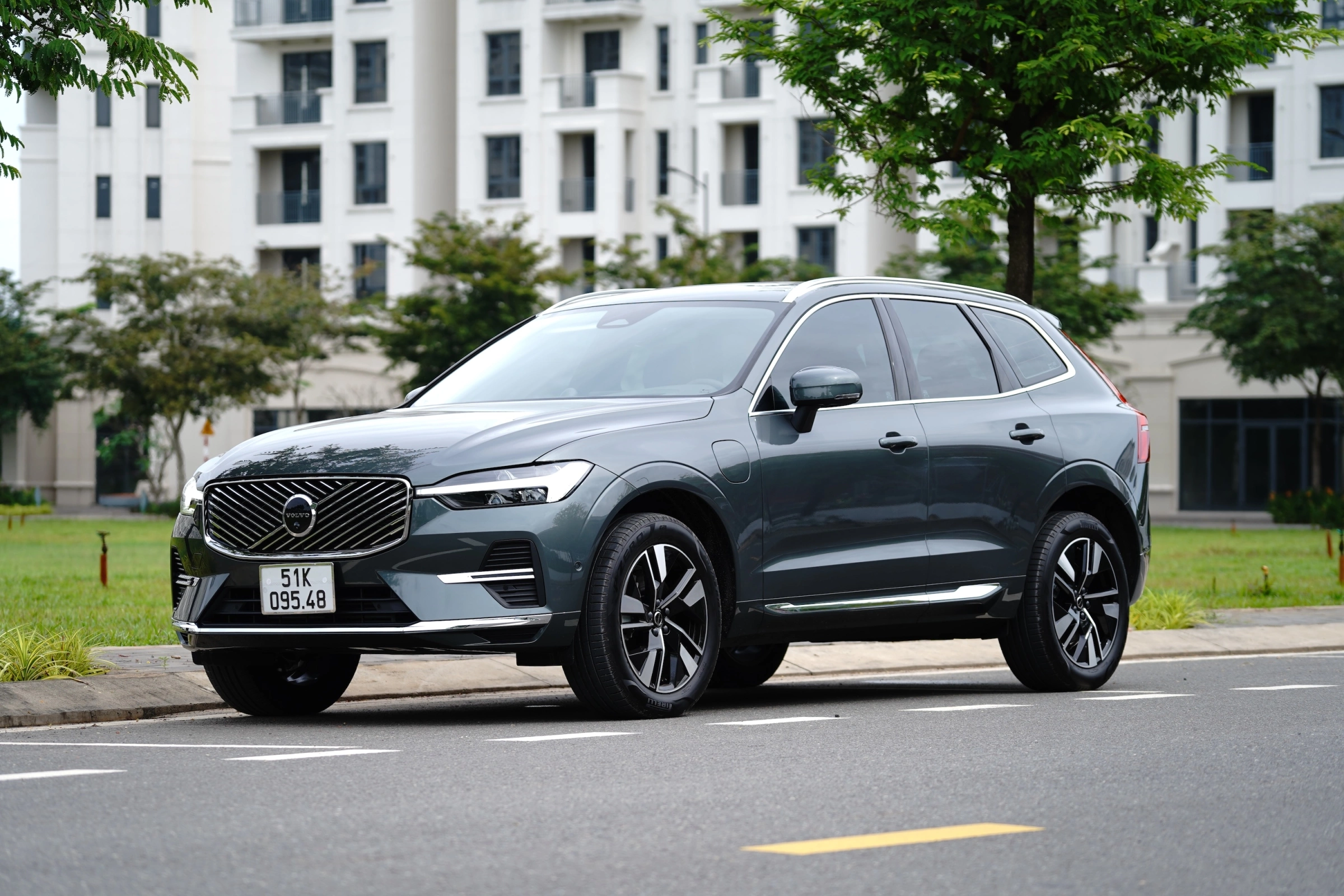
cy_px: 448
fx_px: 4330
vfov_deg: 11.8
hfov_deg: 17.6
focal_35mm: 116
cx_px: 672
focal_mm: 116
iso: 80
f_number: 4
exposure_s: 1/320
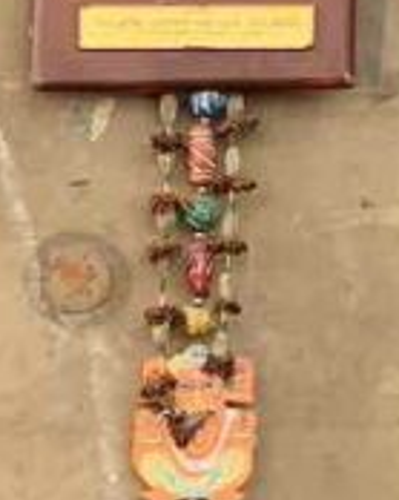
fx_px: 4417
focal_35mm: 299
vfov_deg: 6.3
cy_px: 876
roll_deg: -0.5
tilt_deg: -6.3
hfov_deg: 4.9
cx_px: -835
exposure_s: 1/122
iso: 32
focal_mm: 6
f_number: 2.4
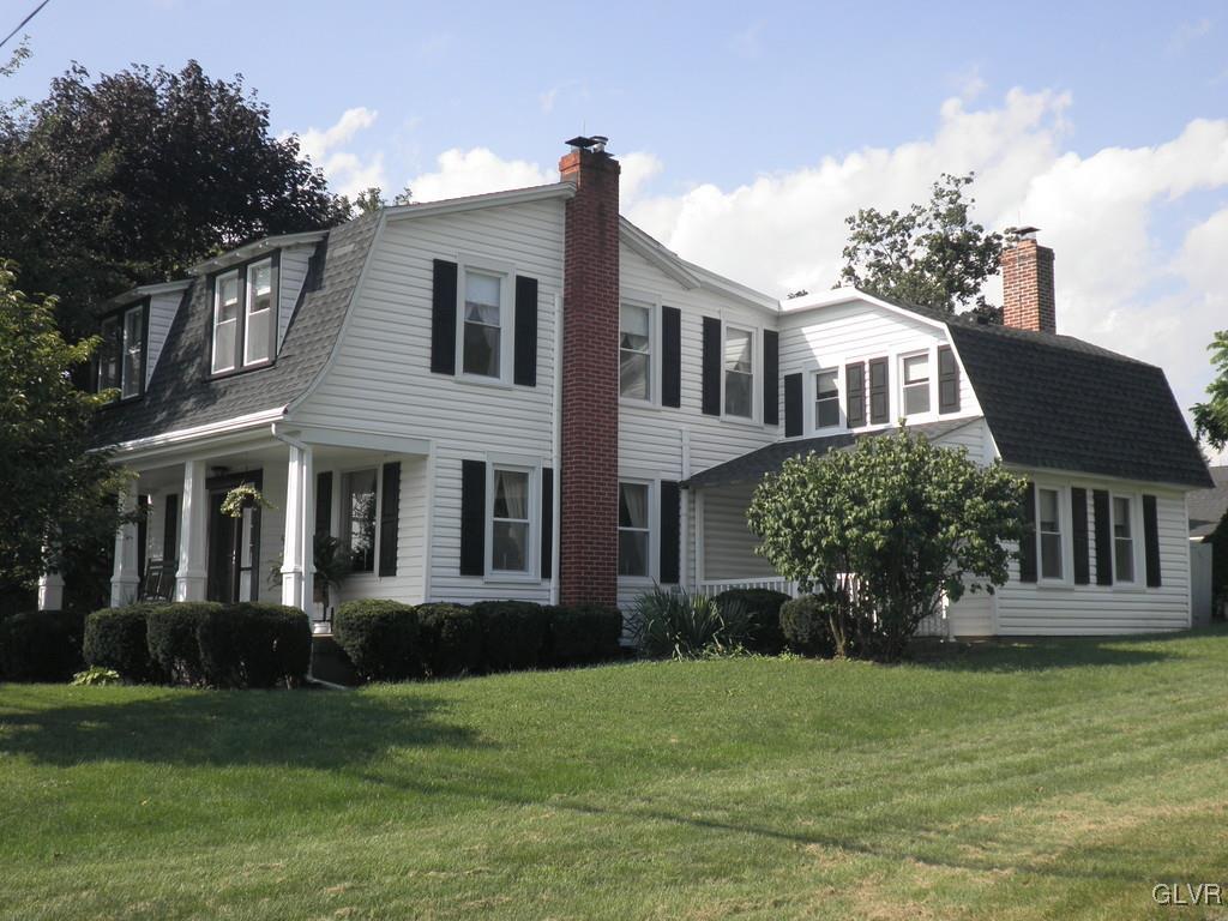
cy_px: 460
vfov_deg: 32.2
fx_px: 1596
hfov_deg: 42.1
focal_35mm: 45
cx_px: 614
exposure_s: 1/80
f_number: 11.1
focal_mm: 8.2
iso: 64
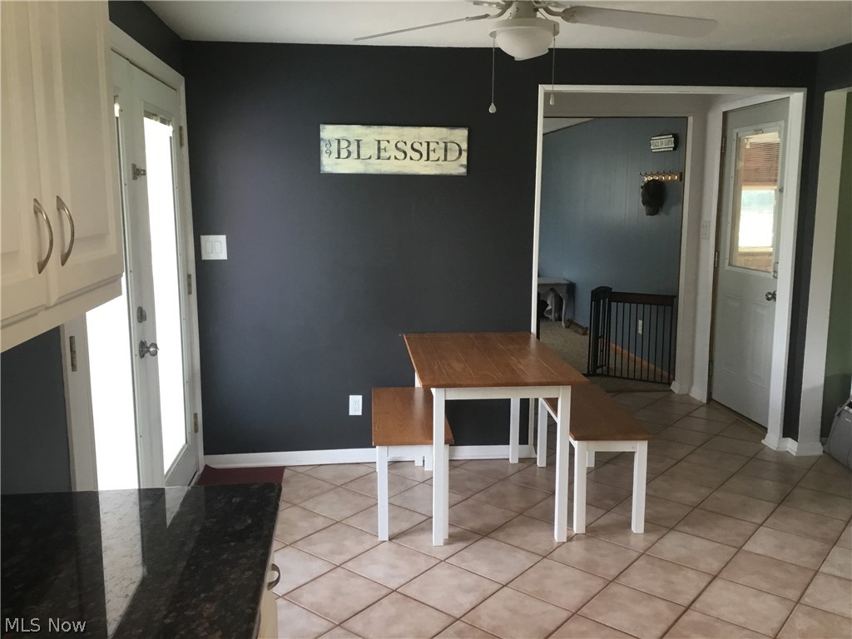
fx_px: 763
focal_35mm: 31
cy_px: 320
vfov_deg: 45.4
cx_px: 426
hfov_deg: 58.4
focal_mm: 3.3
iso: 40
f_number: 2.4
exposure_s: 1/30
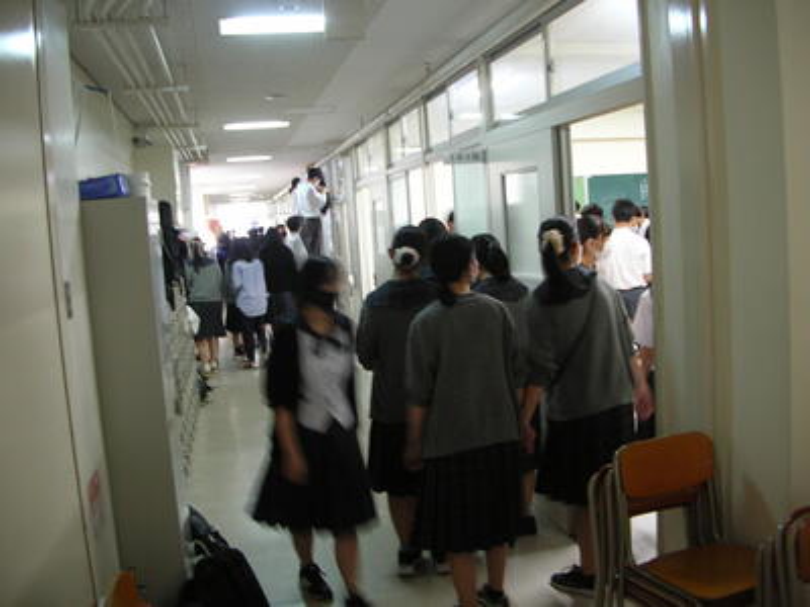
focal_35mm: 35
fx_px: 819
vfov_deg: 40.7
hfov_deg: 52.6
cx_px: 405
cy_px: 304
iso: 67
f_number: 2.8
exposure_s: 1/6
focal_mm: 5.8
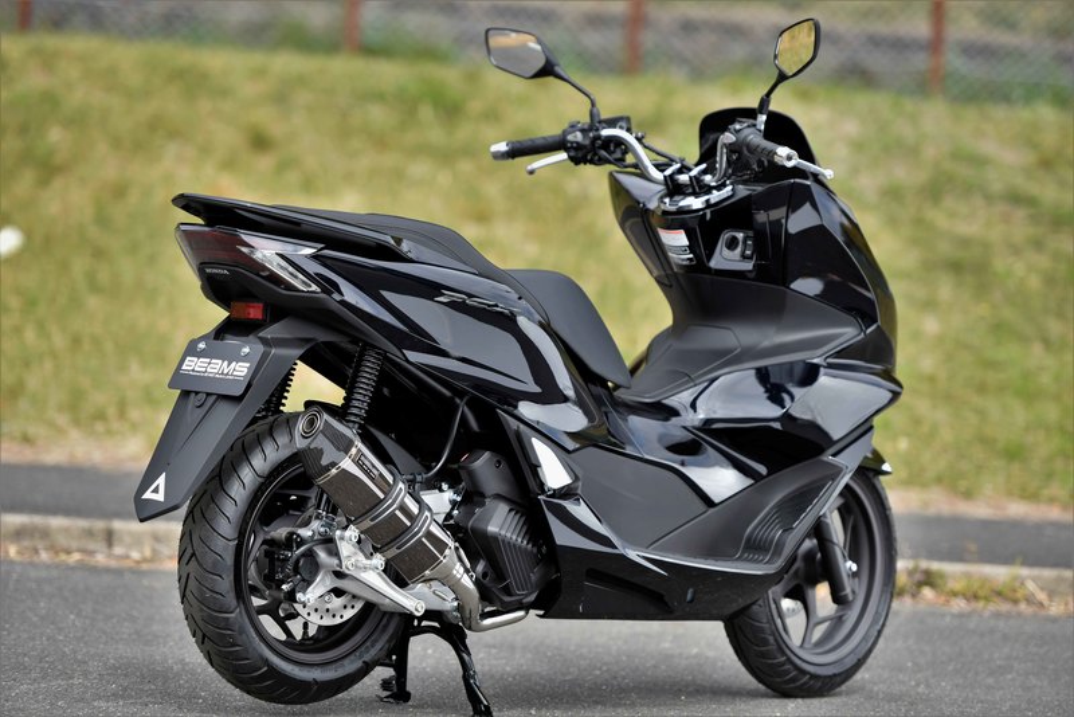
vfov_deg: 9.2
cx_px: 537
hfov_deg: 13.7
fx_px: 4476
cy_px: 358
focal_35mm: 150
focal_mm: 150
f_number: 2.8
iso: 250
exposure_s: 1/1600
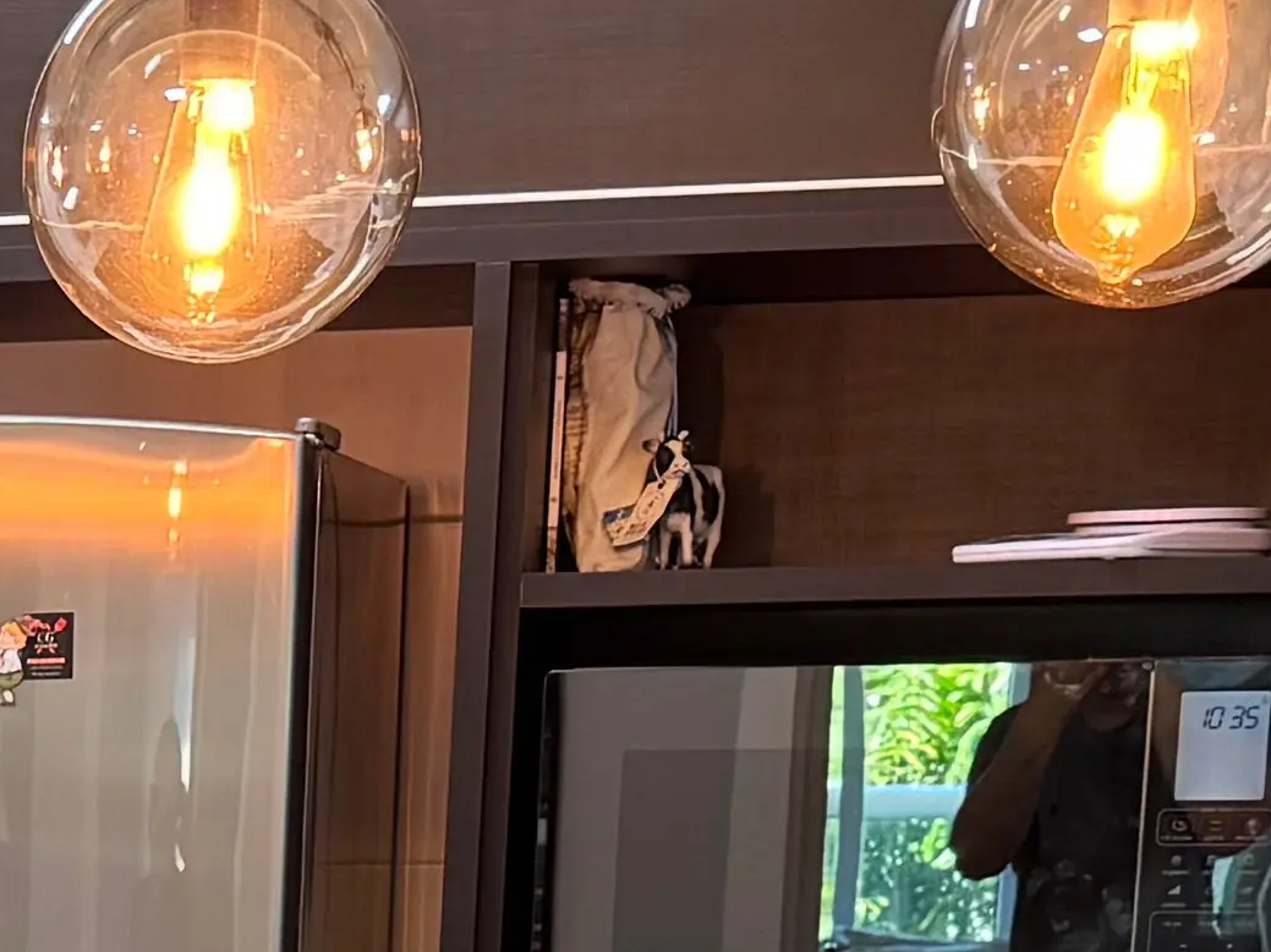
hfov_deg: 14.1
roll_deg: +0.4
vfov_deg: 10.5
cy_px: 1756
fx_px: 4846
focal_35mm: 132
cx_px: -553
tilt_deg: -12.9
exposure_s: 1/60
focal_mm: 6.76
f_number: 1.78
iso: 125
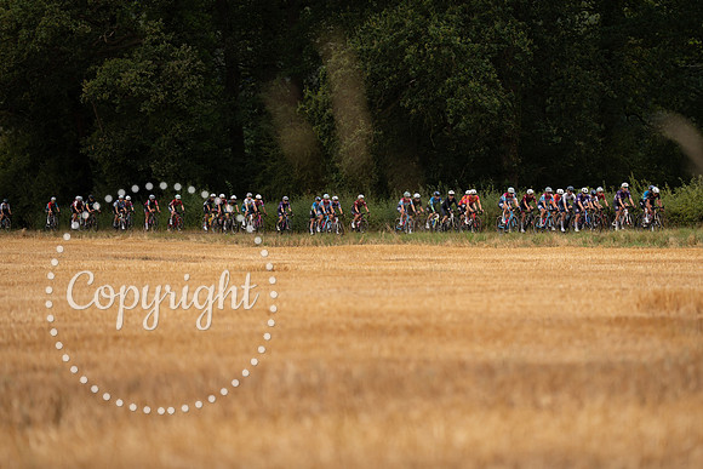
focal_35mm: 204
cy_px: 272
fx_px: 3982
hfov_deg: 10.1
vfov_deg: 6.7
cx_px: 407
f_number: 2.8
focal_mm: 176
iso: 400
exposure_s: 1/1000
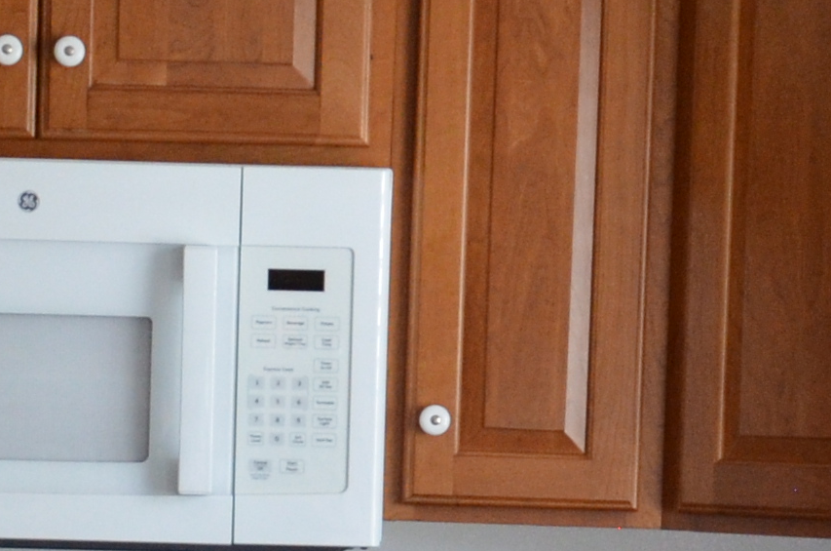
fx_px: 3594
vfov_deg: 8.6
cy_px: 736
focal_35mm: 156
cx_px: 130
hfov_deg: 13.1
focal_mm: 18
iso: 900
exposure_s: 1/30
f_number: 3.5
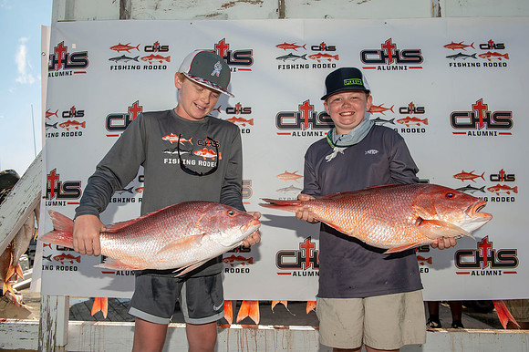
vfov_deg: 42.3
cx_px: 264
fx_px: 455
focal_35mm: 31
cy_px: 176
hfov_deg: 60.3
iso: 50
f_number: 7.1
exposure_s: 1/160
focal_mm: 31
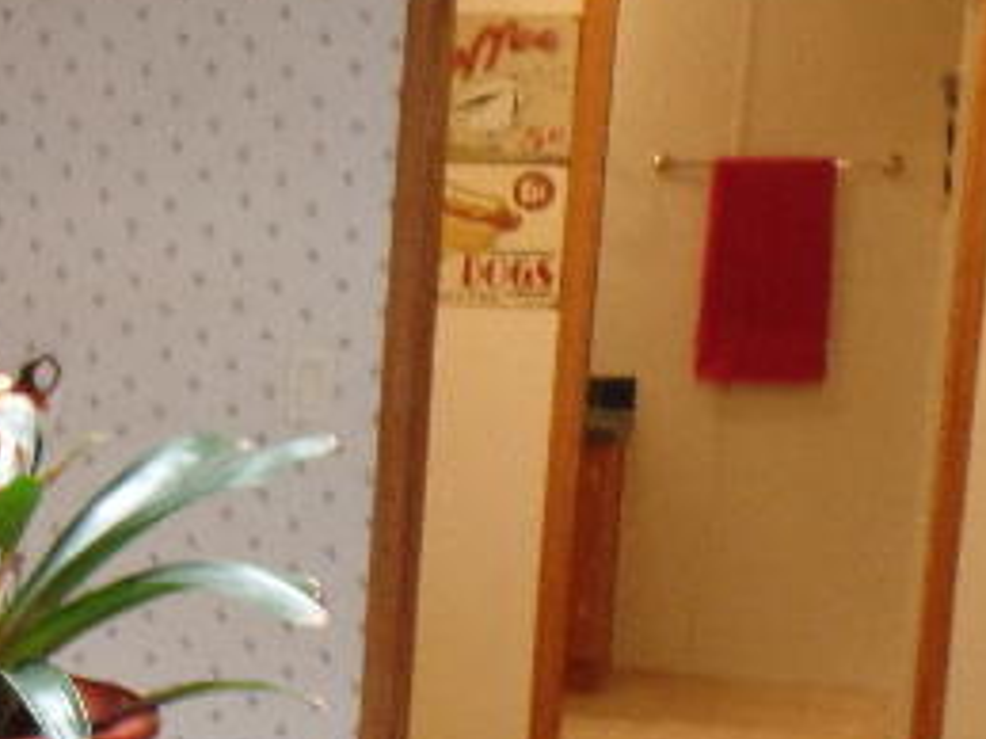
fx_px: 2591
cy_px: 522
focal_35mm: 91
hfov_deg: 18.7
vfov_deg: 16.2
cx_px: -548
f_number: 2.8
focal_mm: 4.1
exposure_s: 1/30
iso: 200
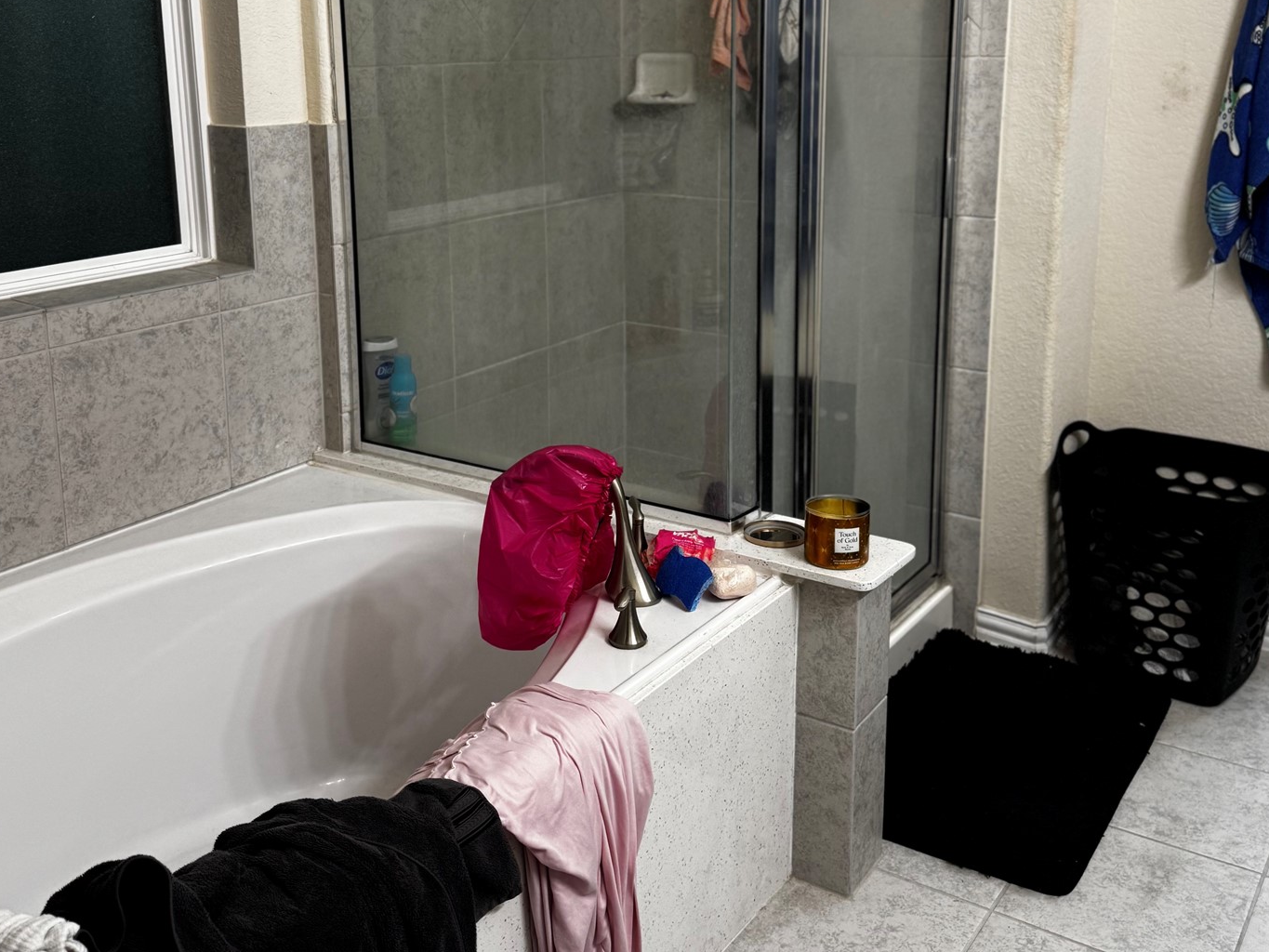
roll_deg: +1.8
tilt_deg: -11.7
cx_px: 627
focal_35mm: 36
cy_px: 299
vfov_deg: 39.1
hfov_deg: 51.3
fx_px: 1320
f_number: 1.78
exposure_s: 1/60
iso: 100
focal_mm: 6.76
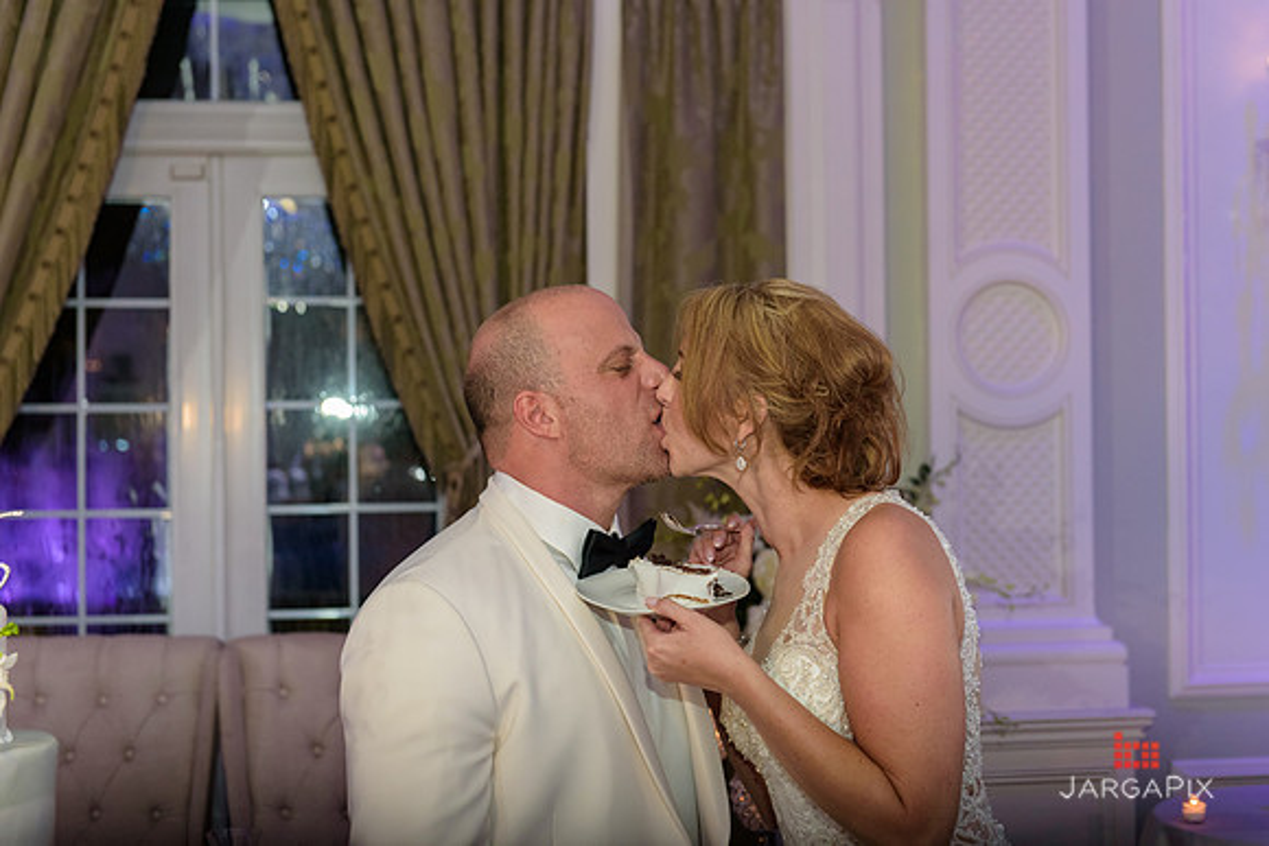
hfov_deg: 34.5
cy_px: 423
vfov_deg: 23.4
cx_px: 634
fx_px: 2045
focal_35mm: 58
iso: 1600
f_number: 3.2
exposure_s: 1/125
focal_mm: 58
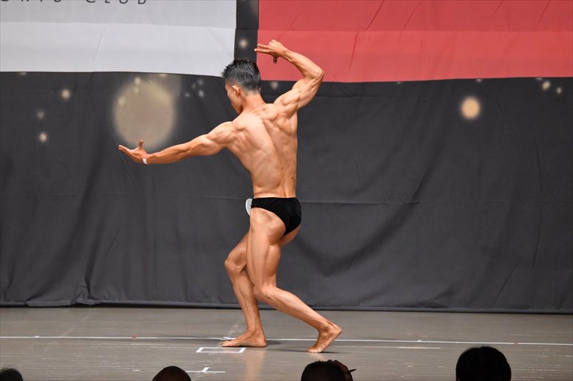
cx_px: 286
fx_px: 3452
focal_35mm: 217
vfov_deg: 6.3
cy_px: 190
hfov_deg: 9.5
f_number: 5.6
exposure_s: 1/400
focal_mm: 145
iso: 6400
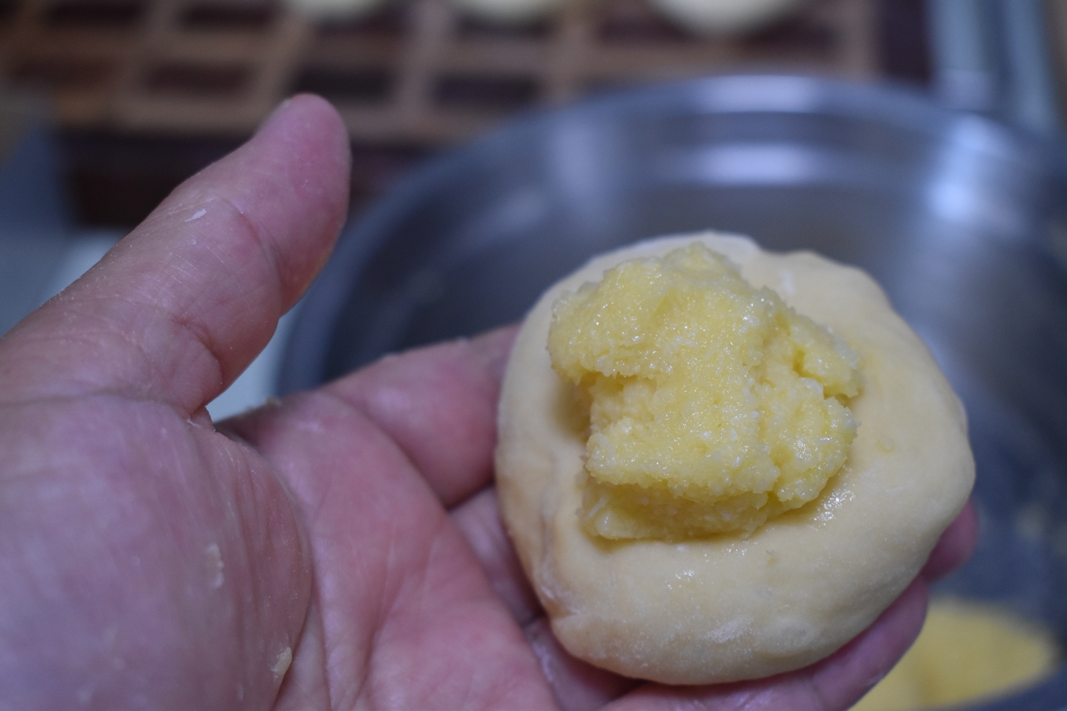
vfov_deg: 23.8
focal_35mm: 57
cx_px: 534
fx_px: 1689
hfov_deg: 35.1
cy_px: 356
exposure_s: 1/60
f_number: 5
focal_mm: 38
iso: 1400
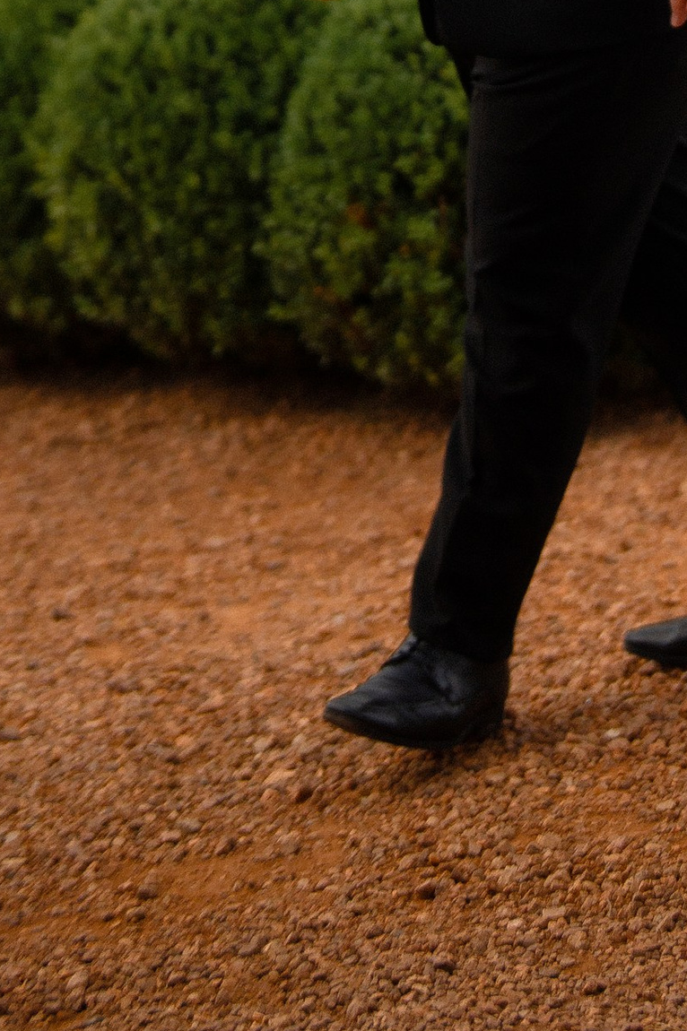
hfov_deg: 8.1
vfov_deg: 11.8
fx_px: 4783
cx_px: 821
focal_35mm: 167
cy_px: -520
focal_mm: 50
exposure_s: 1/2500
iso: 250
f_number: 1.2
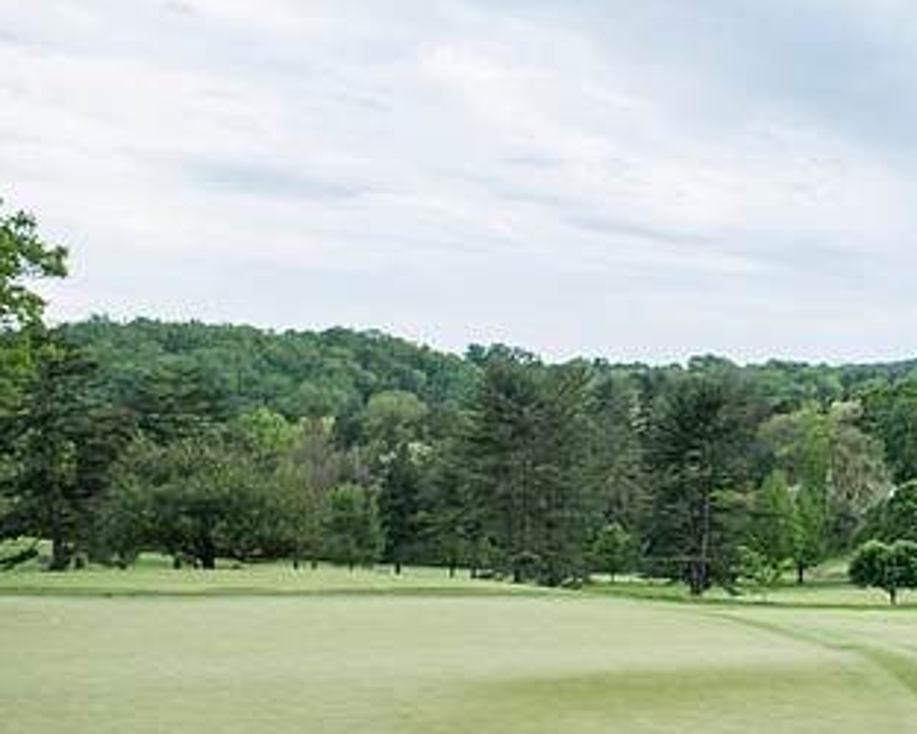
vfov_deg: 24.8
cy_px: 515
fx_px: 1657
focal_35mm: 61
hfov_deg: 29.5
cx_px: 846
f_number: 2.5
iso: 800
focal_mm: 35
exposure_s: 1/1600
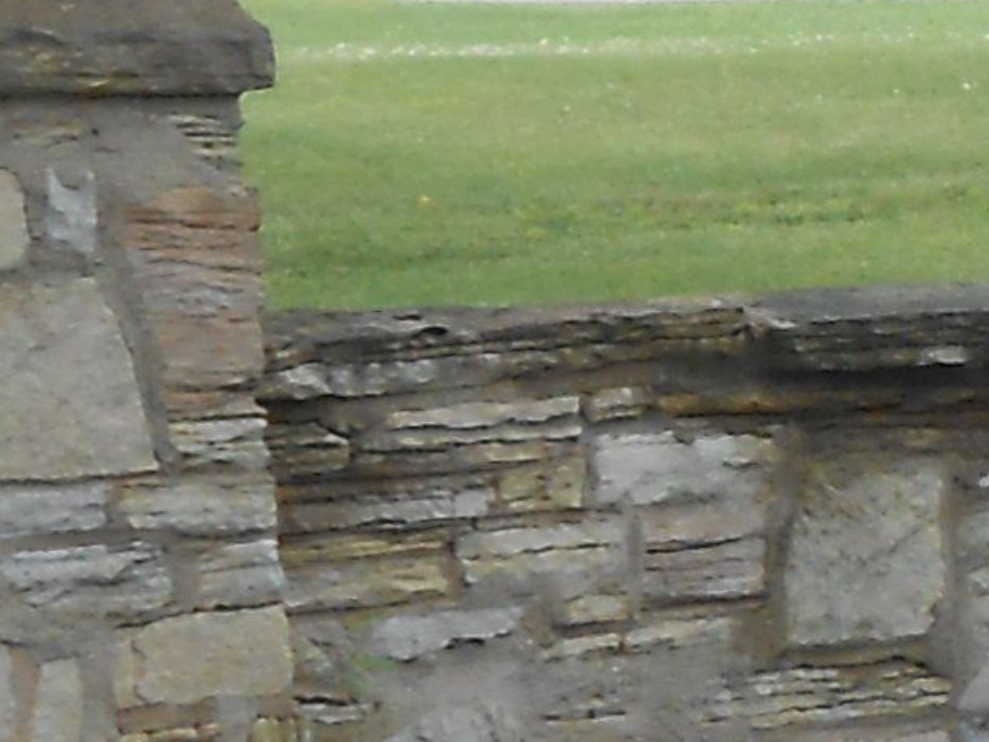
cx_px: 2875
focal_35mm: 282
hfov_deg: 6.5
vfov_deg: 5.3
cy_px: 11
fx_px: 8058
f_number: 4.2
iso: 80
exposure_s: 1/50
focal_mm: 6.8
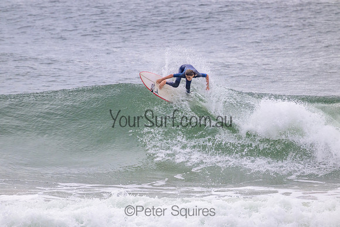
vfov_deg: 1.7
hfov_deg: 2.6
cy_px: 114
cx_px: 170
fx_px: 7557
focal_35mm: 800
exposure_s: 1/2000
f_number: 11
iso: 2800
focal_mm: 800
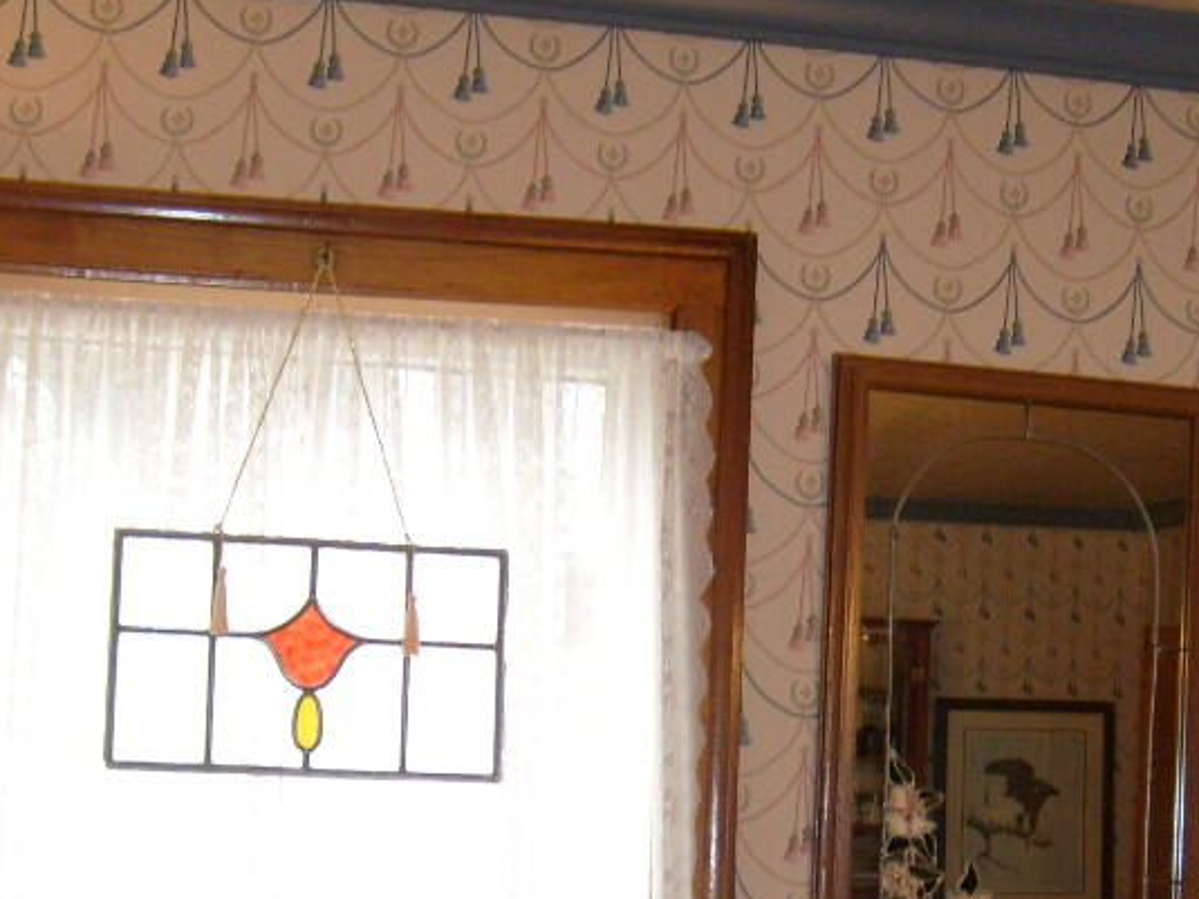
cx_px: 820
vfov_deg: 21.6
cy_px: 749
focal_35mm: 67
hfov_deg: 28.7
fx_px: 2320
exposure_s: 1/45
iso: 100
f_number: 2.8
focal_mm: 5.8
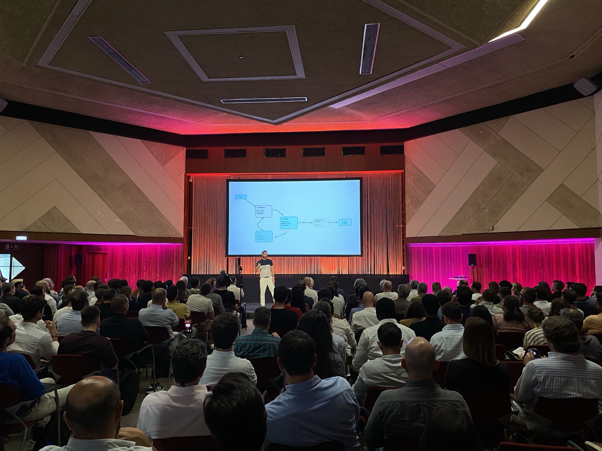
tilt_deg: +4.7
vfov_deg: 53.1
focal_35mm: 26
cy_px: 226
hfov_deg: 67.3
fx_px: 452
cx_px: 301
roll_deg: -0.4
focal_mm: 4.25
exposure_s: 1/50
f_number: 1.8
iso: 200
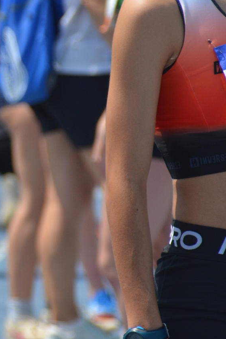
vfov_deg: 2.8
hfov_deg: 1.9
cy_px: 139
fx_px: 6852
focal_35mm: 728
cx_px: -32
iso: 400
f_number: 6.3
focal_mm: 200
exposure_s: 1/1600
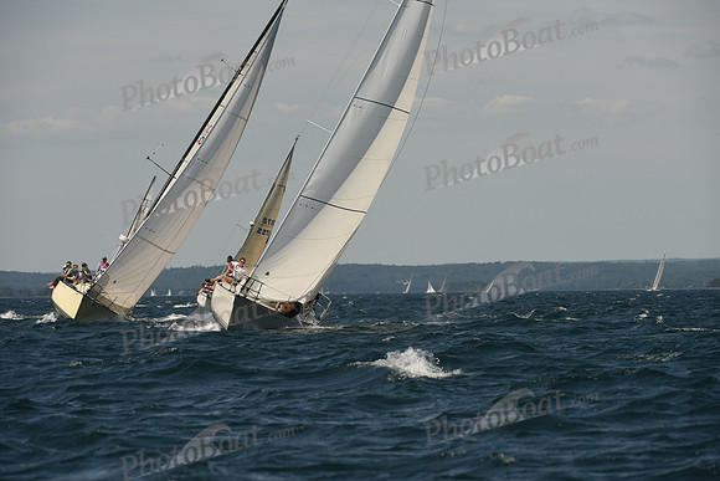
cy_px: 240
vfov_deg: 4.9
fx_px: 5601
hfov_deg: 7.4
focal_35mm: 280
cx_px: 360
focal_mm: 280
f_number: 7.1
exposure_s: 1/1000
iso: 250
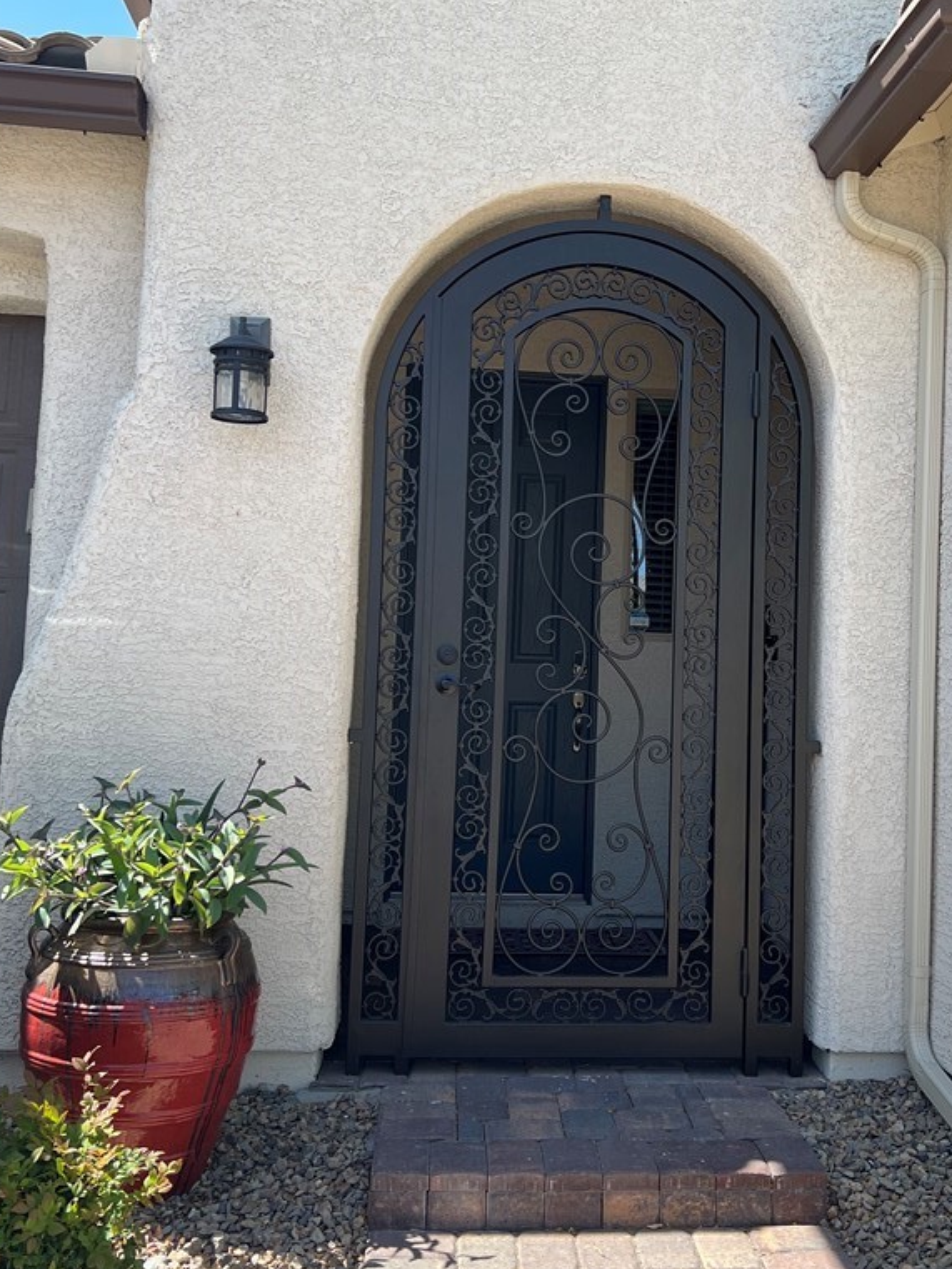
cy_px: 580
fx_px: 1283
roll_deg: -2.2
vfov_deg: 52.6
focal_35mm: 35
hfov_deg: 40.5
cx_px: 589
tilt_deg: +3.8
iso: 50
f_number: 1.5
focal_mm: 5.7
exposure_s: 1/709
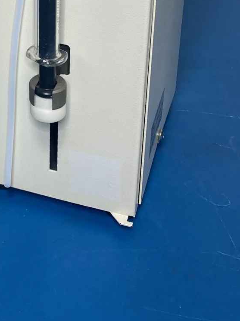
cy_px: -9
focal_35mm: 76
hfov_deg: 18.3
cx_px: -58
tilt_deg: -24.6
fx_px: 703
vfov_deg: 24.4
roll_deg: +4.1
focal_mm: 3.99
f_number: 1.8
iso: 50
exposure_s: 1/100
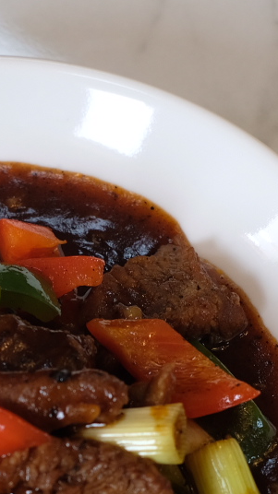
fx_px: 2414
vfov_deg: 11.6
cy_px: 429
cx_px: -6
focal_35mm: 184
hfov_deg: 6.6
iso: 200
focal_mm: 35
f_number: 3.2
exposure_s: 1/75
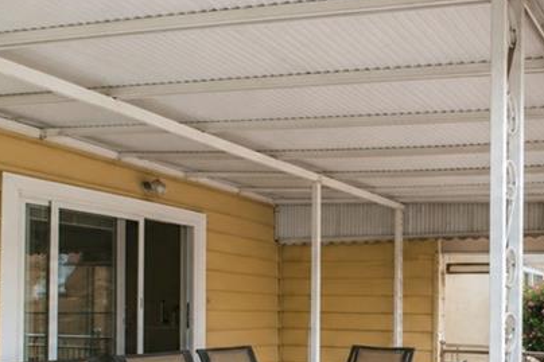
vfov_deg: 33.9
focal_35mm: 38
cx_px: 446
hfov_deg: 47.5
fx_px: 574
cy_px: 296
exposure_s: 1/80
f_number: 8
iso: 320
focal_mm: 10
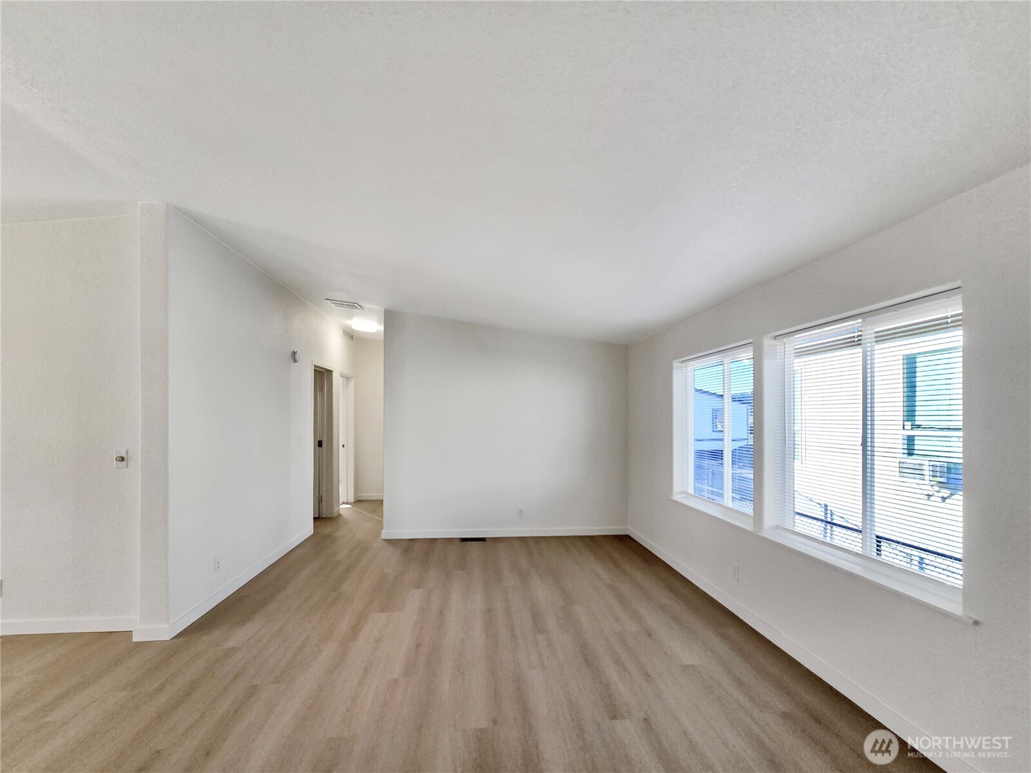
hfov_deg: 106.2
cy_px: 386
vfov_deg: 89.9
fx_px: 387
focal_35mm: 13
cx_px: 516
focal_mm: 2.2
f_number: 2.2
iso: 64
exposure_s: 1/120
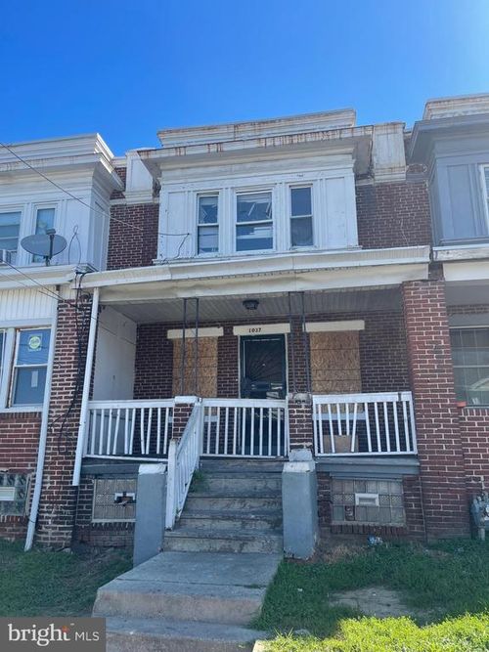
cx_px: 244
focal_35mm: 25
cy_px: 326
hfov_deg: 54.9
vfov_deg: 69.4
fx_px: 471
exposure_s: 1/1225
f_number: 1.6
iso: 32
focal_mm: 5.1
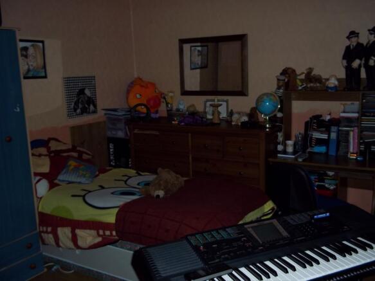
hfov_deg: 51.4
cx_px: 188
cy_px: 140
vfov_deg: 39.6
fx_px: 390
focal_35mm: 36
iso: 80
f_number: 3.1
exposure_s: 1/30
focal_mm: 6.5
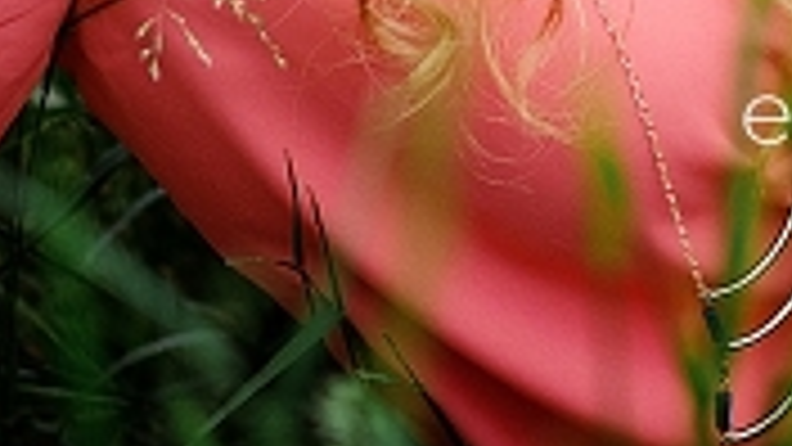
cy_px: -687
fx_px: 8169
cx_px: 688
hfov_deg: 5.5
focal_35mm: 389
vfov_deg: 3.1
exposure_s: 1/1250
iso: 200
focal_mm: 85
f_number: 1.8
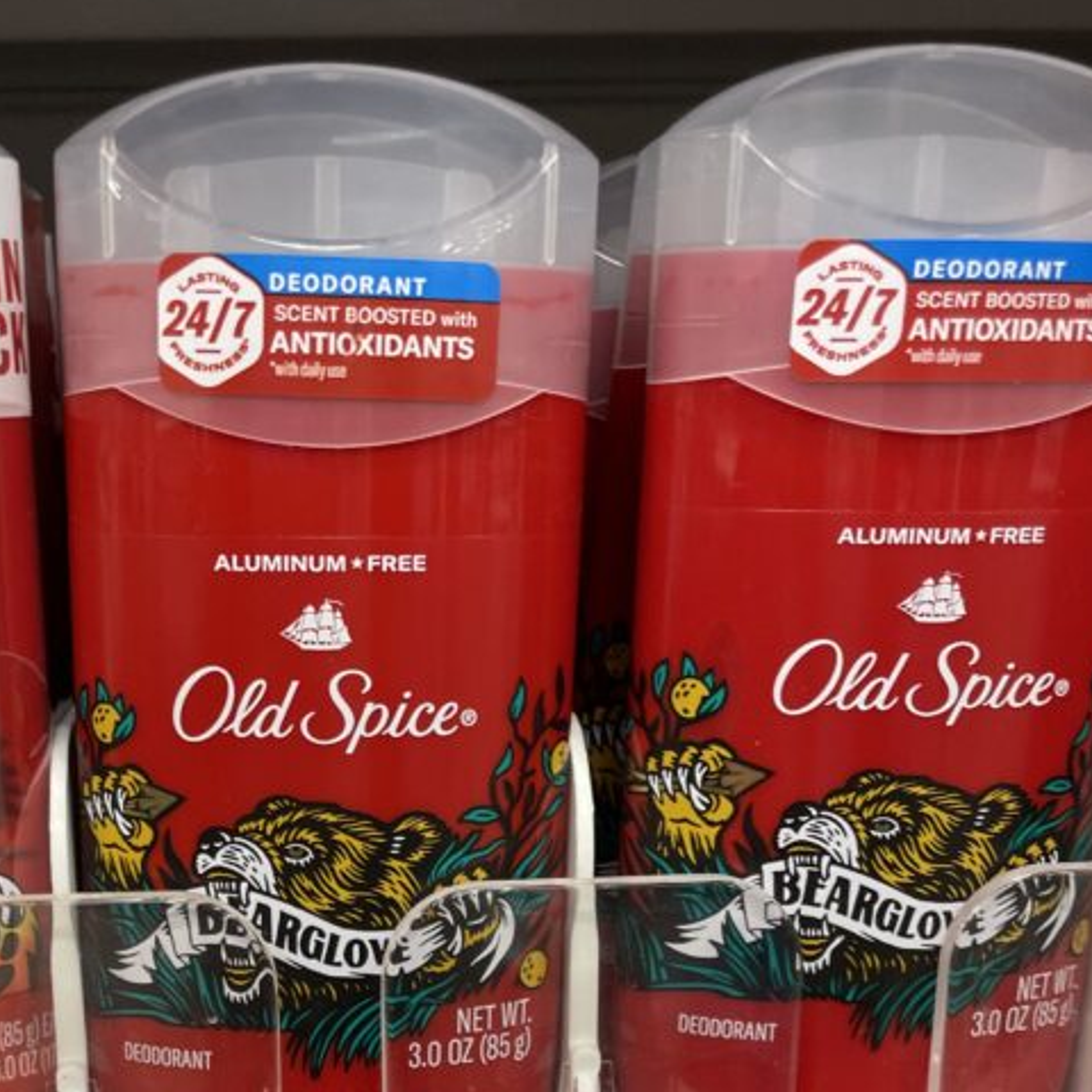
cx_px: 355
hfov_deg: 34.3
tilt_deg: -18.6
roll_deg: +1.0
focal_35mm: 49
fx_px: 1749
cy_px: 1021
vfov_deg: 32.6
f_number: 1.6
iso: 80
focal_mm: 4.2
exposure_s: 1/61
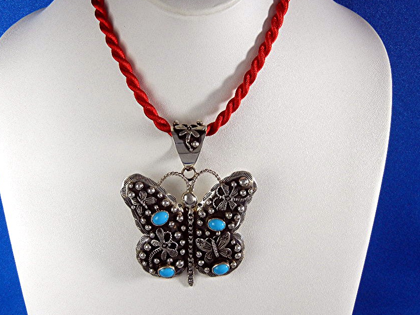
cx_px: 188
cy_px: 153
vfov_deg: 26.5
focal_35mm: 55
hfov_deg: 34.9
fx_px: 667
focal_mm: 8.1
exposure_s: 1/60
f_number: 3.8
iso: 174
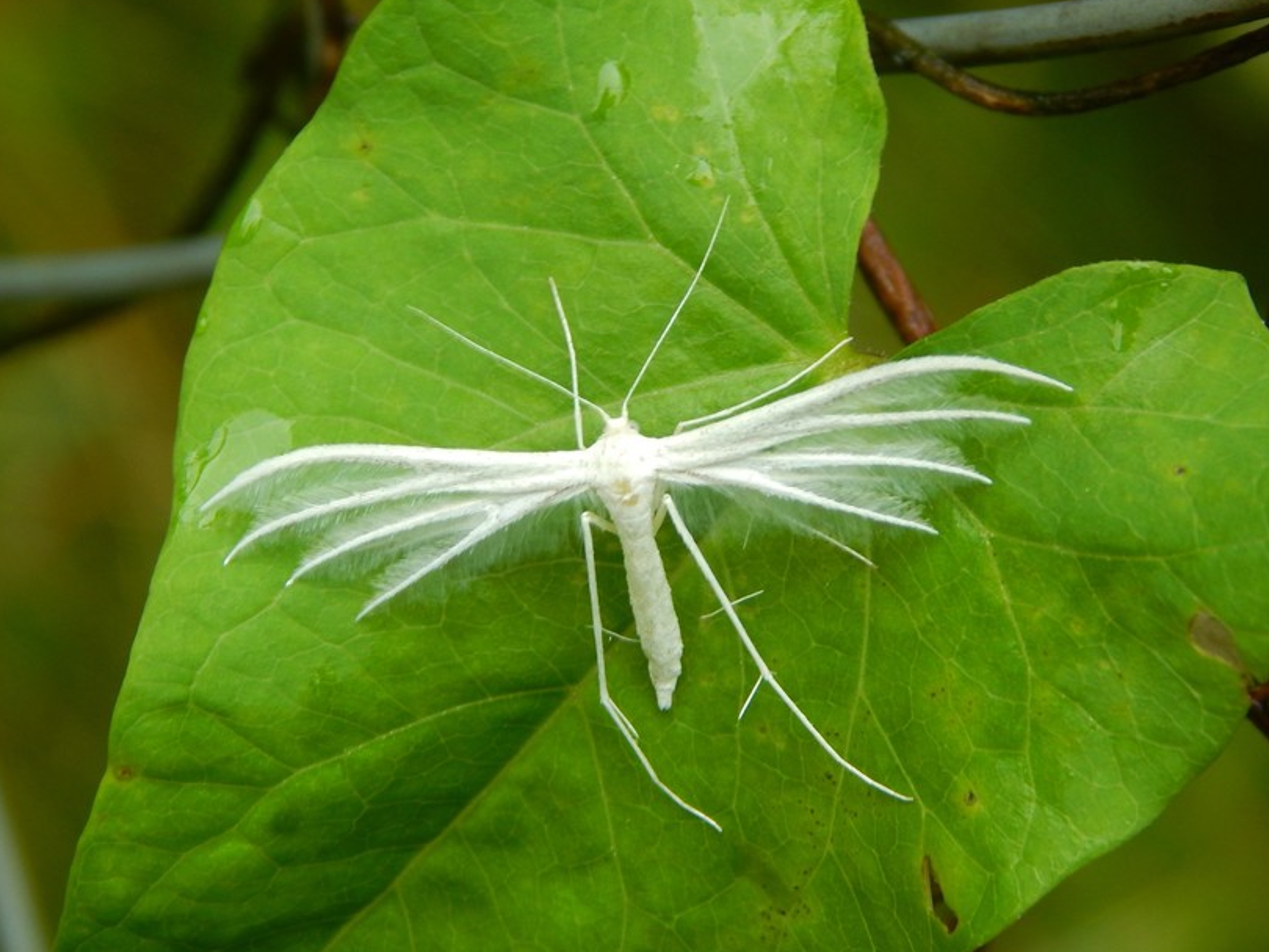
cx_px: 638
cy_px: 481
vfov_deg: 10.8
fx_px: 5060
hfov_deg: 14.3
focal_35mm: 138
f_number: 4.8
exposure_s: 1/30
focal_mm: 23.4
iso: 140
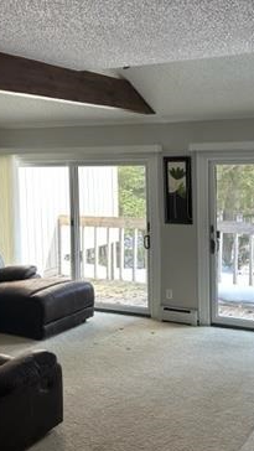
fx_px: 550
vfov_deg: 44.5
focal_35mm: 46
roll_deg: +0.8
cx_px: 164
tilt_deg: -4.8
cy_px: 198
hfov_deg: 25.9
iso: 100
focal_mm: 6.86
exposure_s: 1/120
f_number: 1.78
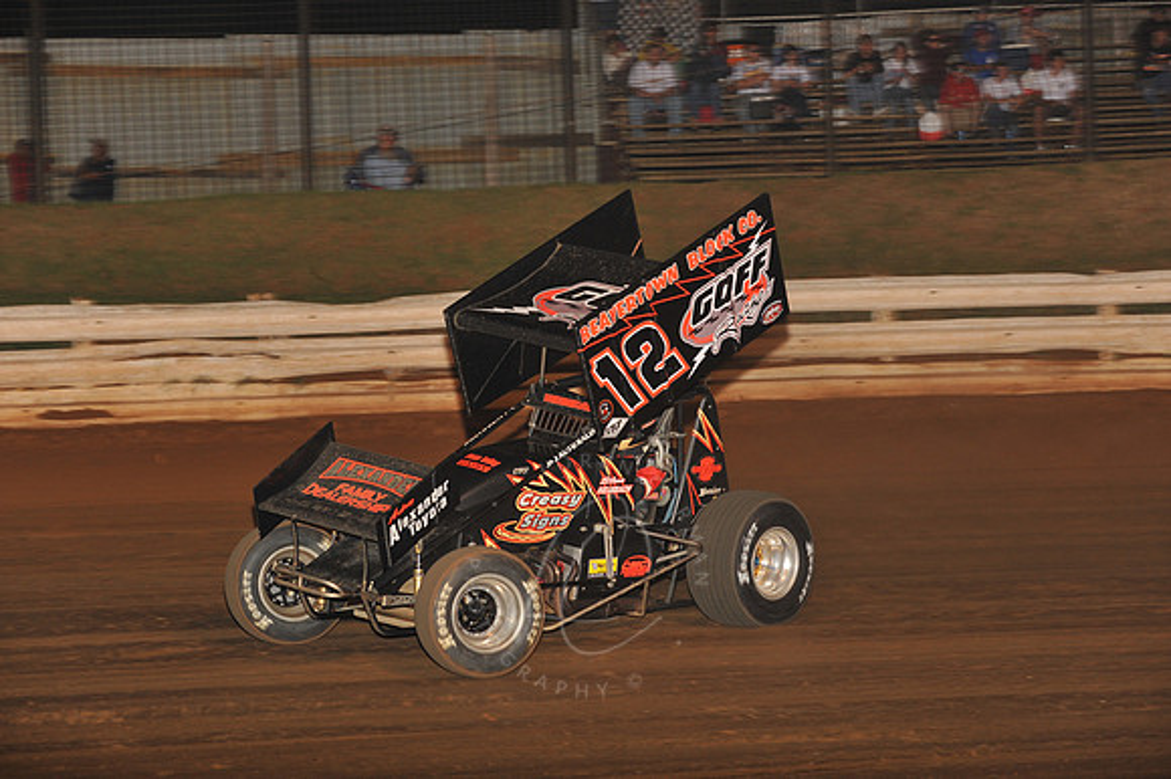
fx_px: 3641
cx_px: 586
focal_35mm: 112
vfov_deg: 12.2
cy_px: 390
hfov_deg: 18.3
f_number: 6.3
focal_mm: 112
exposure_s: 1/320
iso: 1000
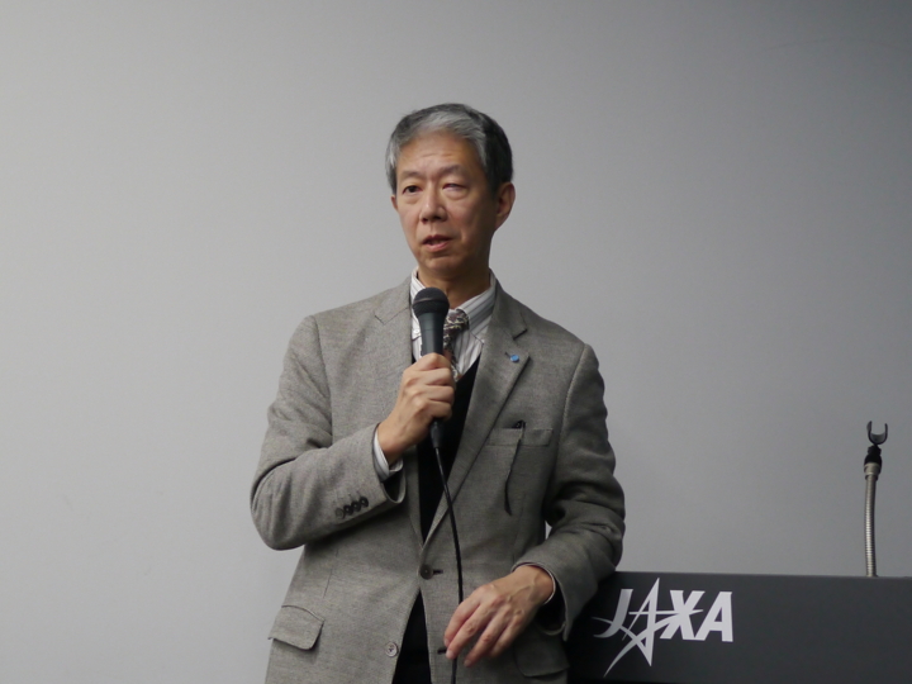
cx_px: 456
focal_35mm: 80
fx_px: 2108
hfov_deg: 24.4
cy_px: 342
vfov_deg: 18.4
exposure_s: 1/250
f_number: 1.7
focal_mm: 20
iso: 640
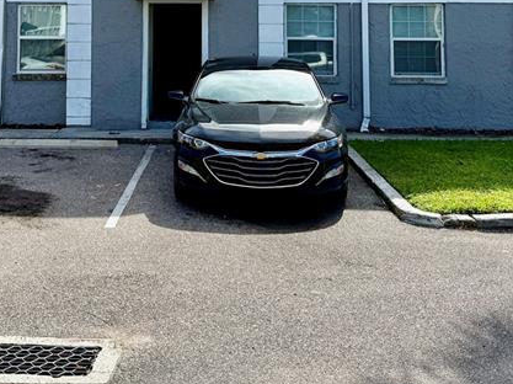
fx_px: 874
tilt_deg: +4.5
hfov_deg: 32.4
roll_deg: -0.4
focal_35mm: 59
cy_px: -17
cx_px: 160
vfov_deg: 23.5
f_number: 1.78
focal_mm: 6.76
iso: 80
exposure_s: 1/6711
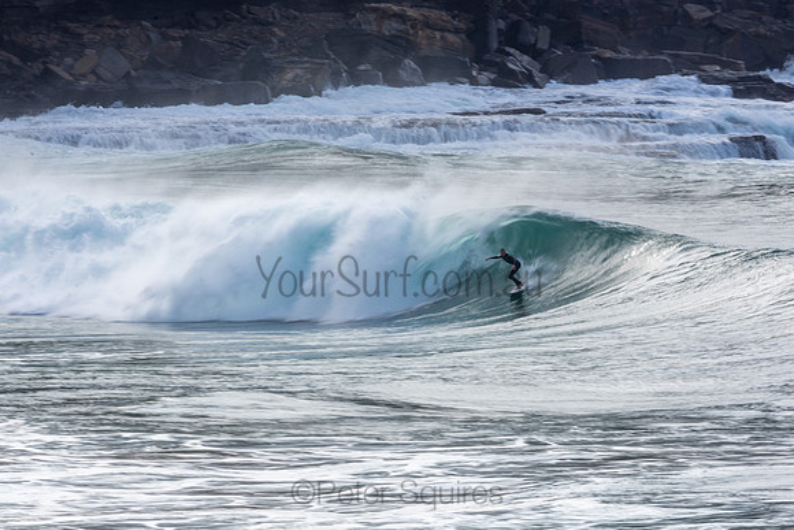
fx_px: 16545
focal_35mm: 750
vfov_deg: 1.8
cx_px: 397
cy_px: 265
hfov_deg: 2.7
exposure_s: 1/30
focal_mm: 500
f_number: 22
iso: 100
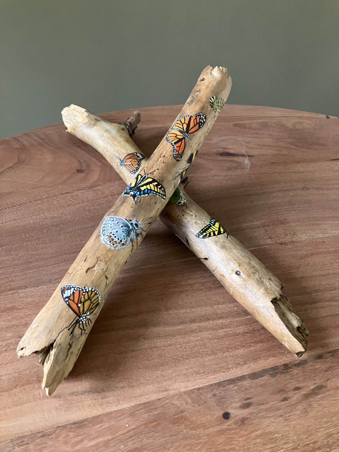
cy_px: 226
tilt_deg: -47.3
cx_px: 170
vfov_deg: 63.4
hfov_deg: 49.7
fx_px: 366
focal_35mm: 28
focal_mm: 3.99
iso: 320
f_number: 1.8
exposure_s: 1/44
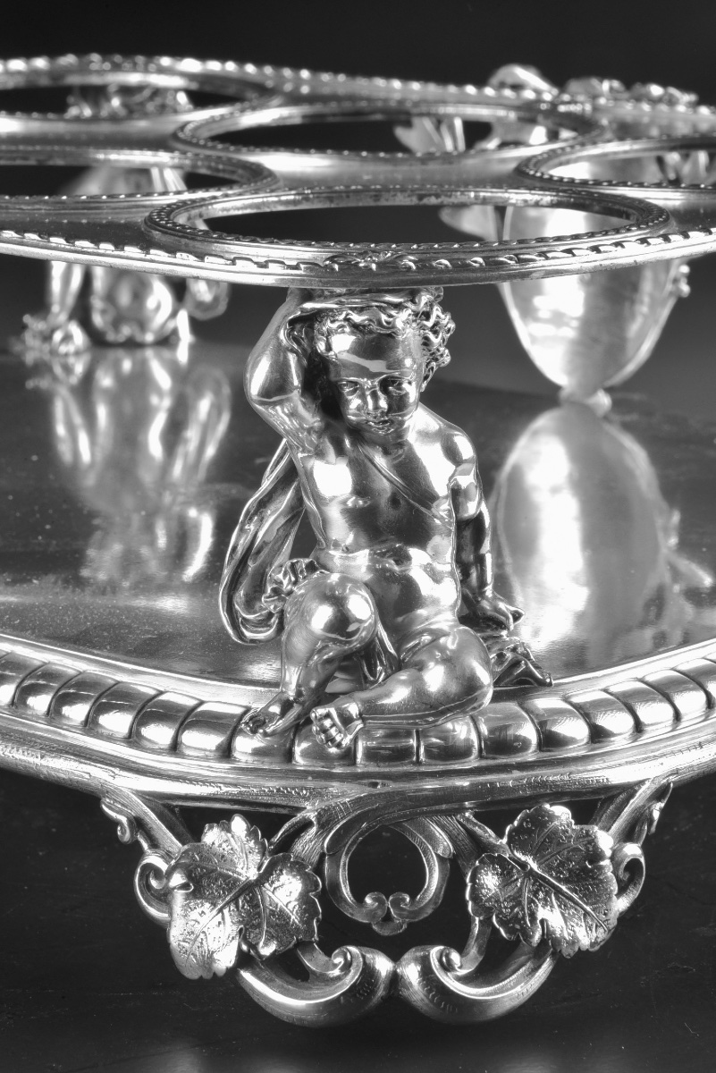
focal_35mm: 145
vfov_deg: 14.1
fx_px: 4322
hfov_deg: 9.5
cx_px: 358
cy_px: 536
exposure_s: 1/125
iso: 400
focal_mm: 145
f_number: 22
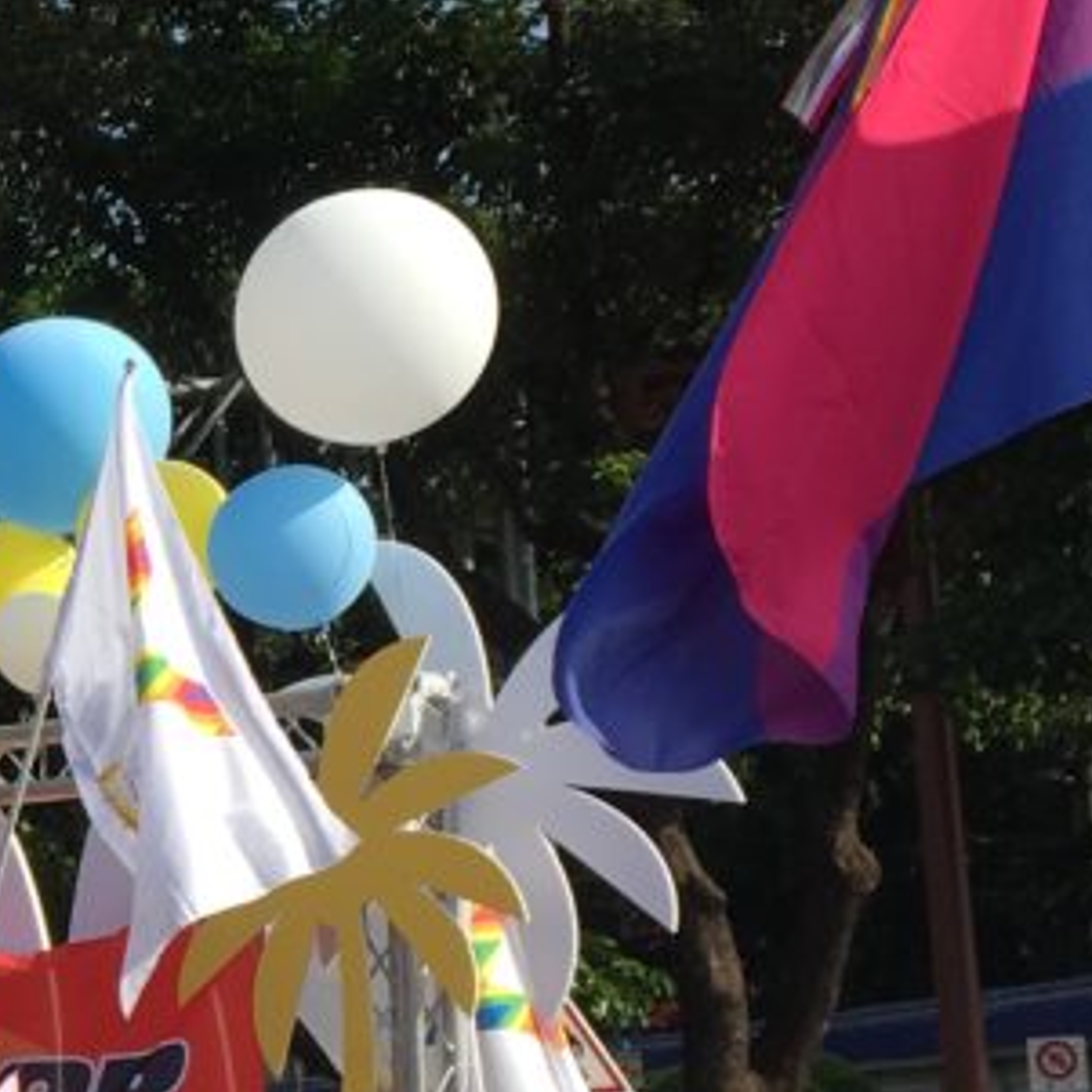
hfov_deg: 14.3
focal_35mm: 109
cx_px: -802
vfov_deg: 15.8
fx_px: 3890
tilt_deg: +4.1
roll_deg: +0.8
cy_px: 925
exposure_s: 1/1115
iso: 25
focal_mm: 4.15
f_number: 2.2
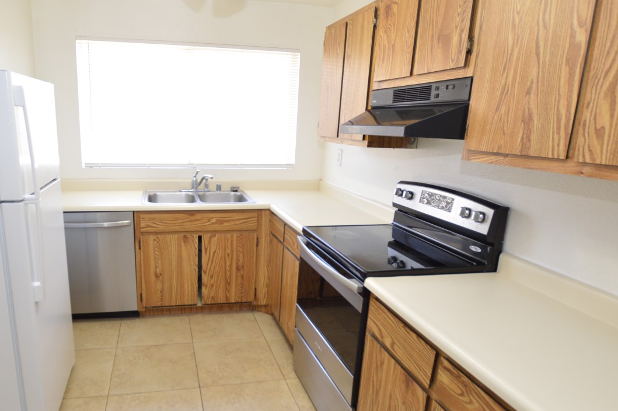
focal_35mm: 23
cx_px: 239
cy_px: 233
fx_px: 394
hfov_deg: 75.1
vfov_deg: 54.8
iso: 400
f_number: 3.5
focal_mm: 10
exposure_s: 1/60
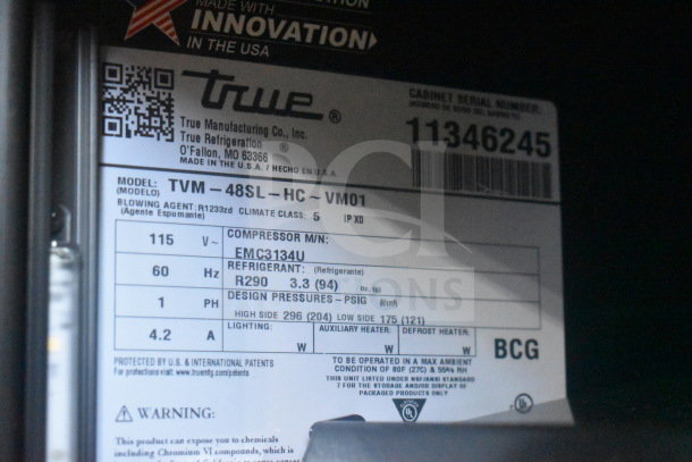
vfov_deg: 18.9
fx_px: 1384
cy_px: 231
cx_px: 346
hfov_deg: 28.1
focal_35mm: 72
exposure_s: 1/80
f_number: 5.3
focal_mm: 48
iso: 16000
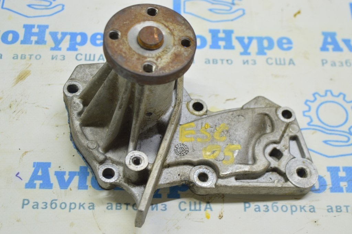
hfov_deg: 31.9
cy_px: 117
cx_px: 176
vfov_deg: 21.5
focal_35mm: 63
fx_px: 615
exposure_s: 1/20
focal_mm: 42
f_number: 5.6
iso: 400
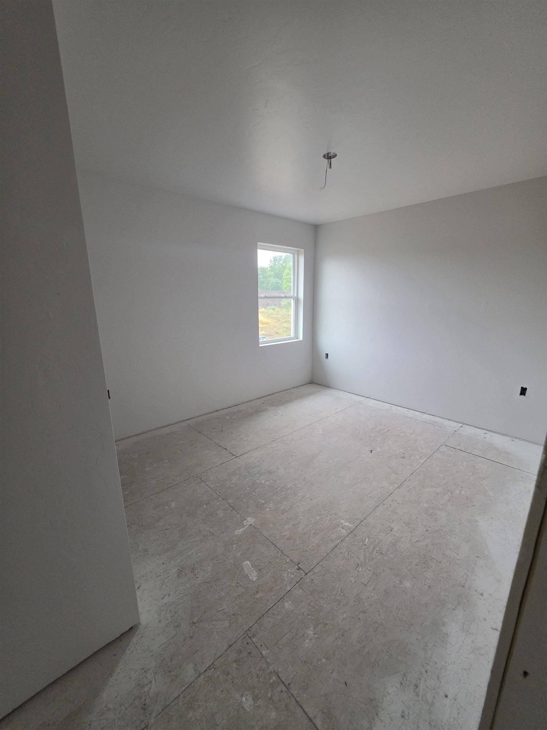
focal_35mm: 13
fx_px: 274
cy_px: 365
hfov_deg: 89.9
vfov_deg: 106.2
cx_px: 274
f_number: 1.9
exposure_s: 1/120
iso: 250
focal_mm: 2.2
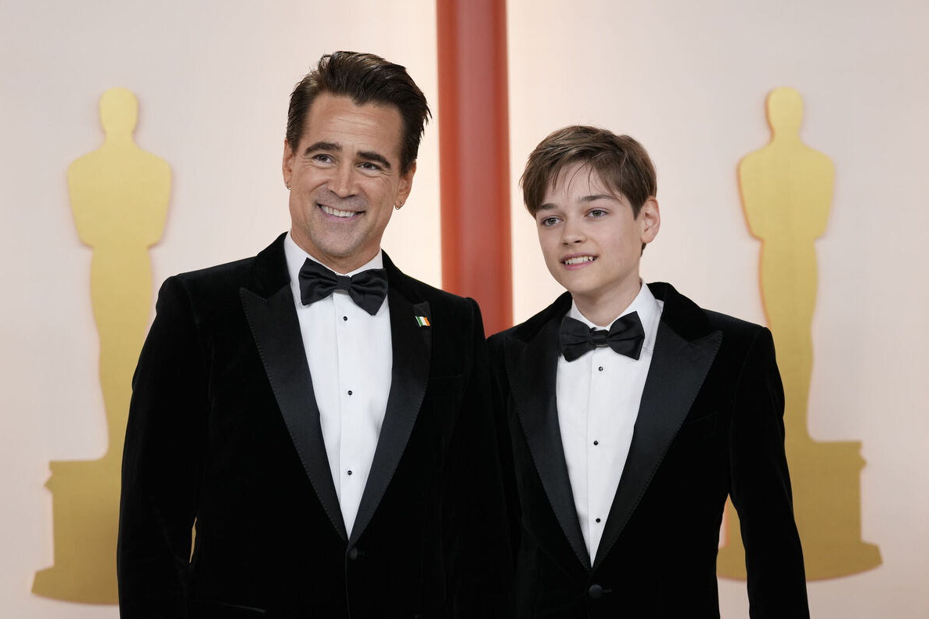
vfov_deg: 15.2
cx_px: 462
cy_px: 310
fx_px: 2322
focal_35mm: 90
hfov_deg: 22.6
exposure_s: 1/200
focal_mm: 89
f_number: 2.8
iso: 640
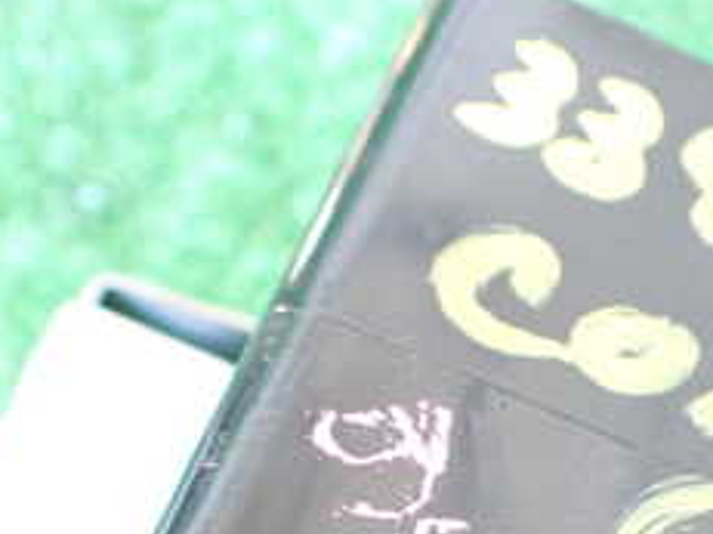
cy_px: 611
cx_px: 552
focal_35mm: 78
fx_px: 1606
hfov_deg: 24.7
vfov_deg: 18.1
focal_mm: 5.4
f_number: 2.3
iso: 800
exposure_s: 1/40
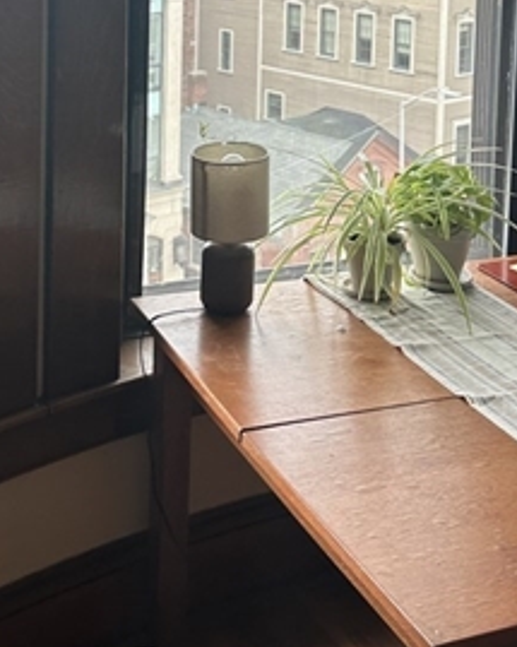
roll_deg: -3.6
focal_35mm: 67
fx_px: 1282
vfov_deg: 26.7
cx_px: 248
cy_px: -10
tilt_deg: -5.9
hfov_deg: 22.8
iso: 64
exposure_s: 1/138
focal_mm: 6.86
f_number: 1.78
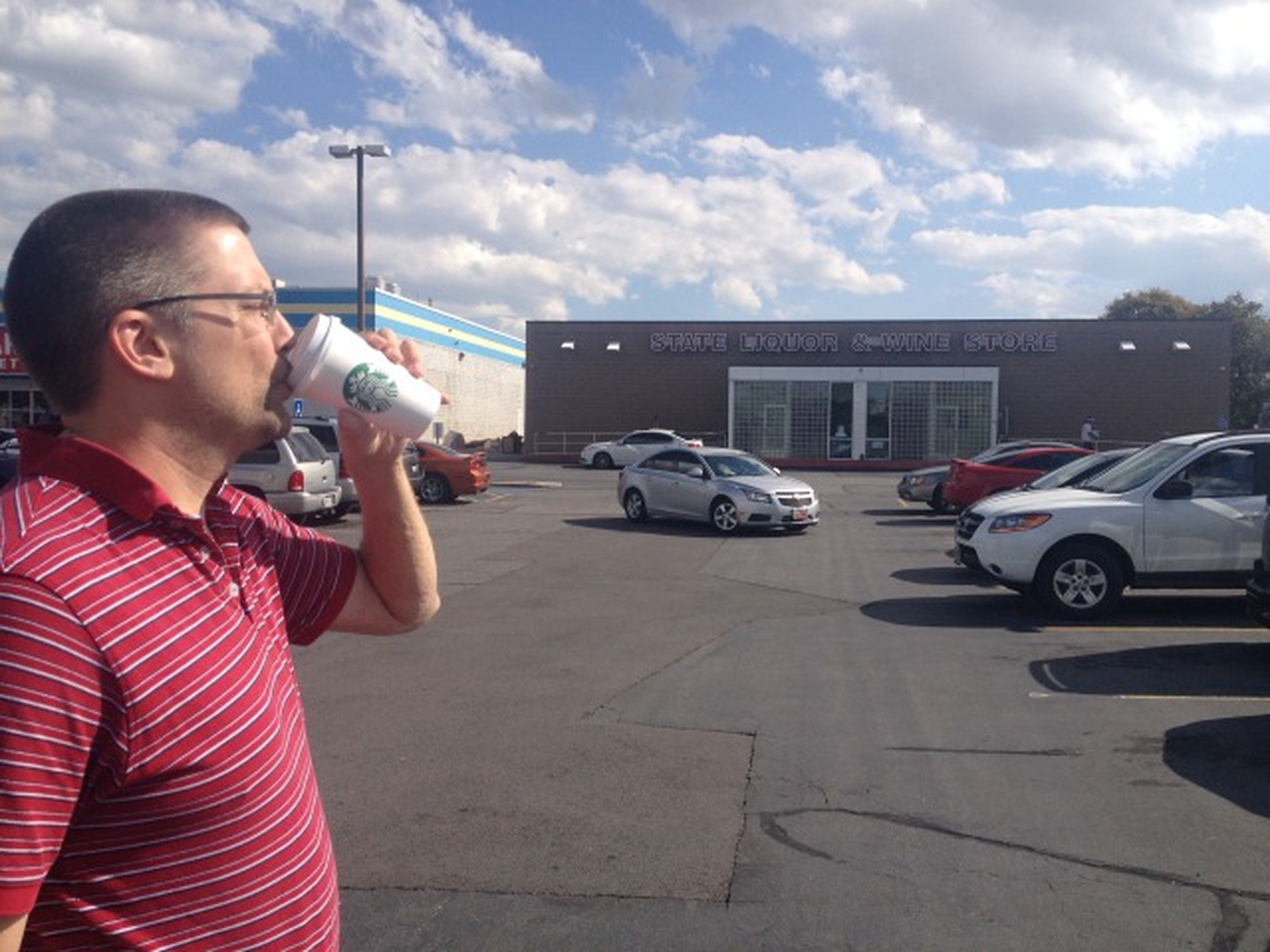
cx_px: 635
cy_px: 476
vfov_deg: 40.7
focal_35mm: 35
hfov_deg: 52.6
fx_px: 1284
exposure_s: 1/2208
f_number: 2.4
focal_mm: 4.28
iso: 50
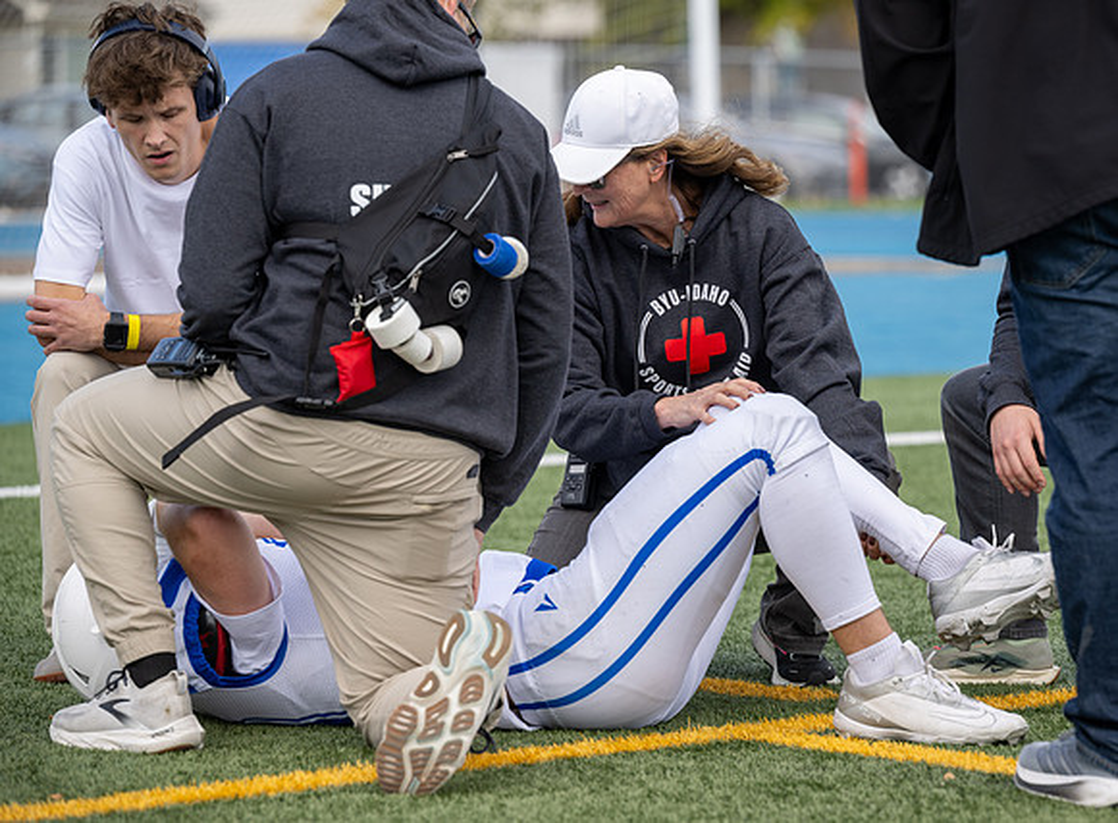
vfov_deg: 8.9
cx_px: 635
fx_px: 5291
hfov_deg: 12.1
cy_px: 423
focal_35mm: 165
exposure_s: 1/640
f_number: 4
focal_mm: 150
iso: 200
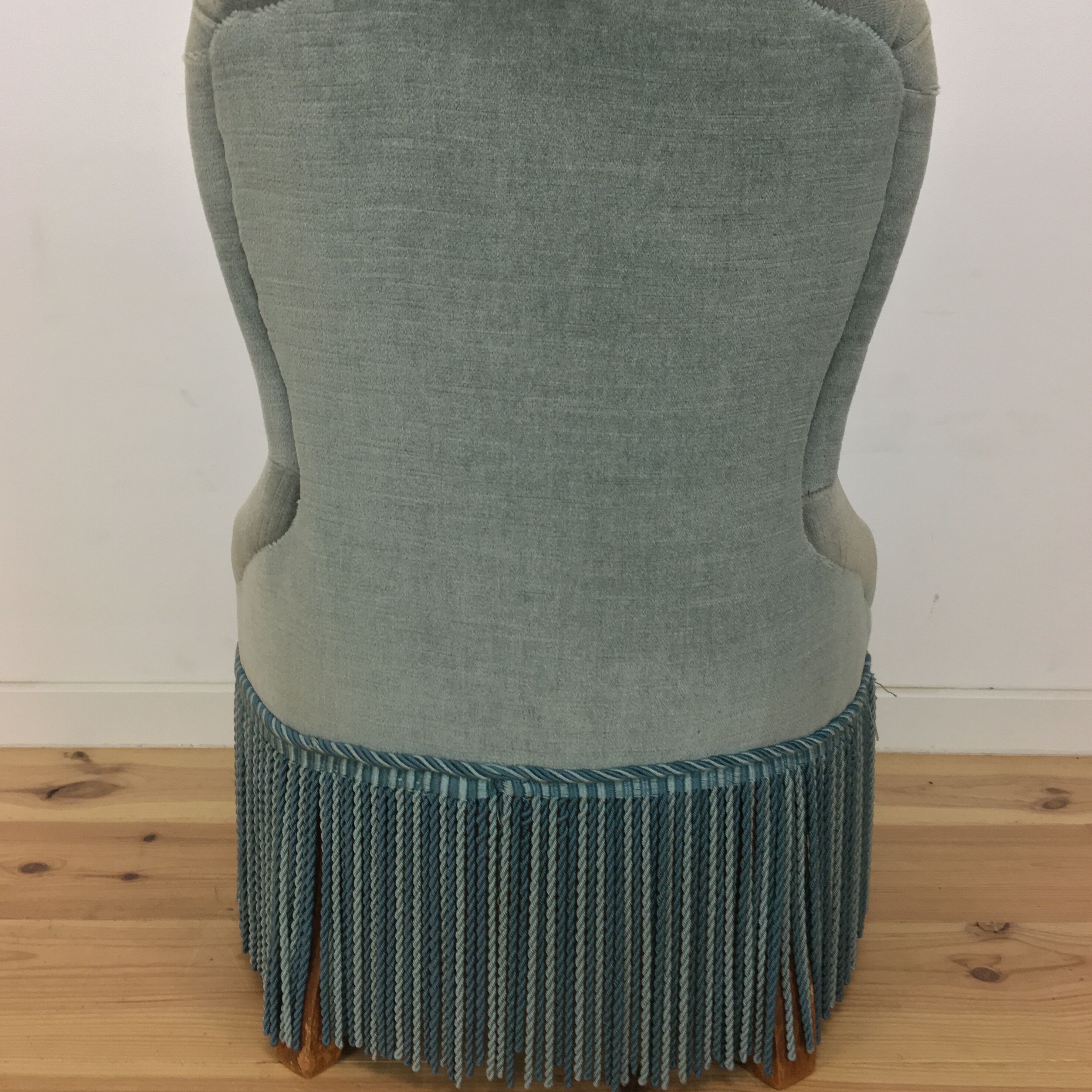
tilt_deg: -9.1
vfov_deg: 47.0
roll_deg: -0.8
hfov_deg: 47.2
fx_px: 1249
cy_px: 445
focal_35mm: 35
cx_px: 544
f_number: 2.2
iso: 40
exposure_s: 1/33
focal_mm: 4.15
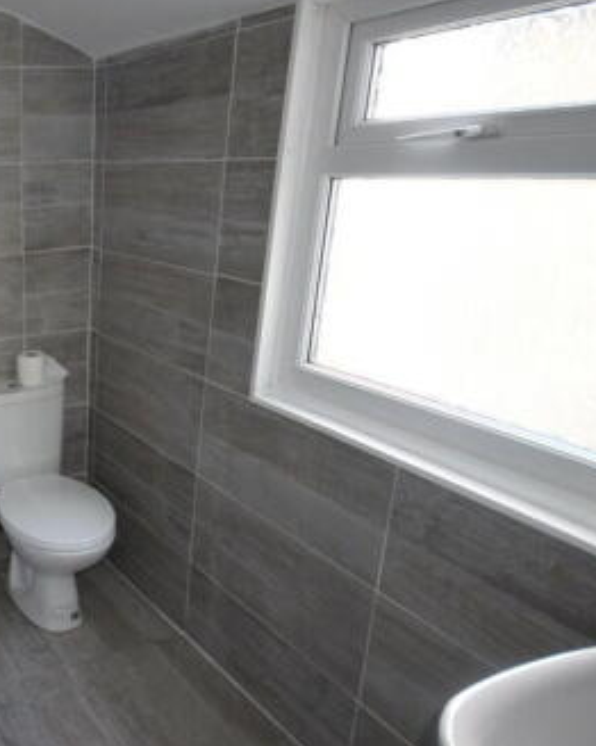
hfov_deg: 37.7
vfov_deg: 57.3
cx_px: -88
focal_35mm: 31
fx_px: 683
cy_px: 379
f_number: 5
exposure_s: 1/100
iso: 800
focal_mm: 11
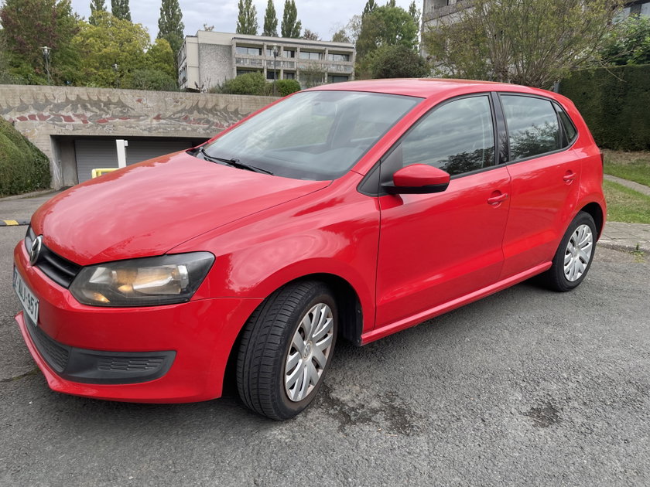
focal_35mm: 26
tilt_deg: -15.1
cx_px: 325
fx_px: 488
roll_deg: -1.6
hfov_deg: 67.3
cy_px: 244
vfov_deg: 53.1
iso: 32
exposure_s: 1/303
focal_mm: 4.2
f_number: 1.6
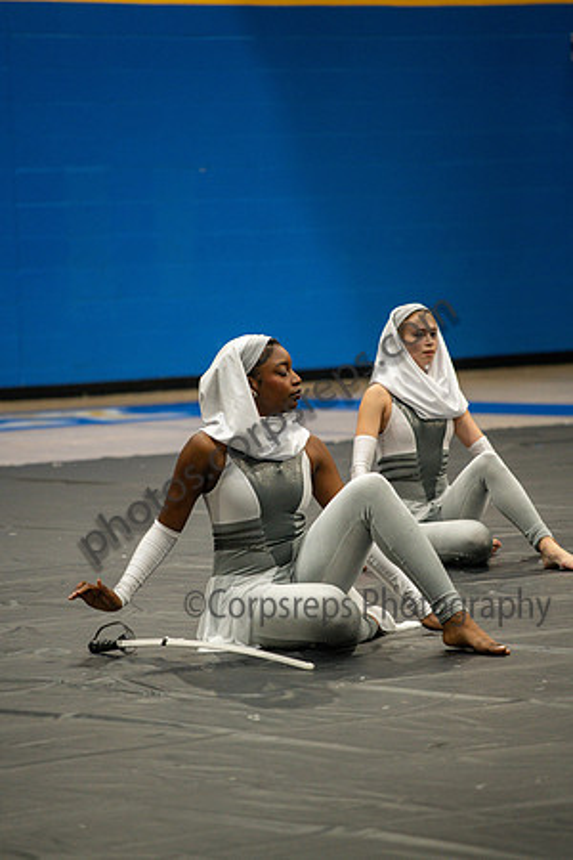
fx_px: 4775
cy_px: 430
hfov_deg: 6.9
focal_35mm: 200
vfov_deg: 10.3
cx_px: 286
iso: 3600
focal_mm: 200
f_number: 4
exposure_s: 1/500
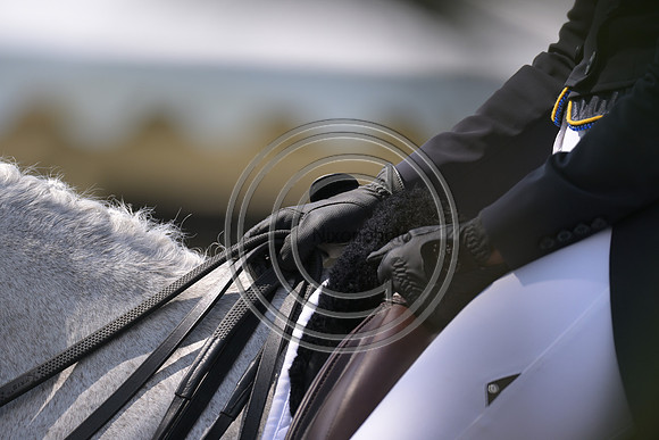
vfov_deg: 3.4
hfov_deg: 5.2
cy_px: 220
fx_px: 7324
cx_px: 330
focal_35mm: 400
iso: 400
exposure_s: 1/1250
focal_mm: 400
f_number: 5
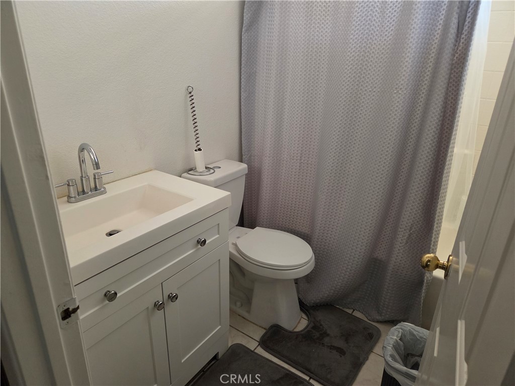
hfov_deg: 73.9
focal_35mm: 23
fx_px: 342
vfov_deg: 58.9
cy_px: 193
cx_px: 258
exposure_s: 1/120
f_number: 1.8
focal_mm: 5.4
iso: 1000
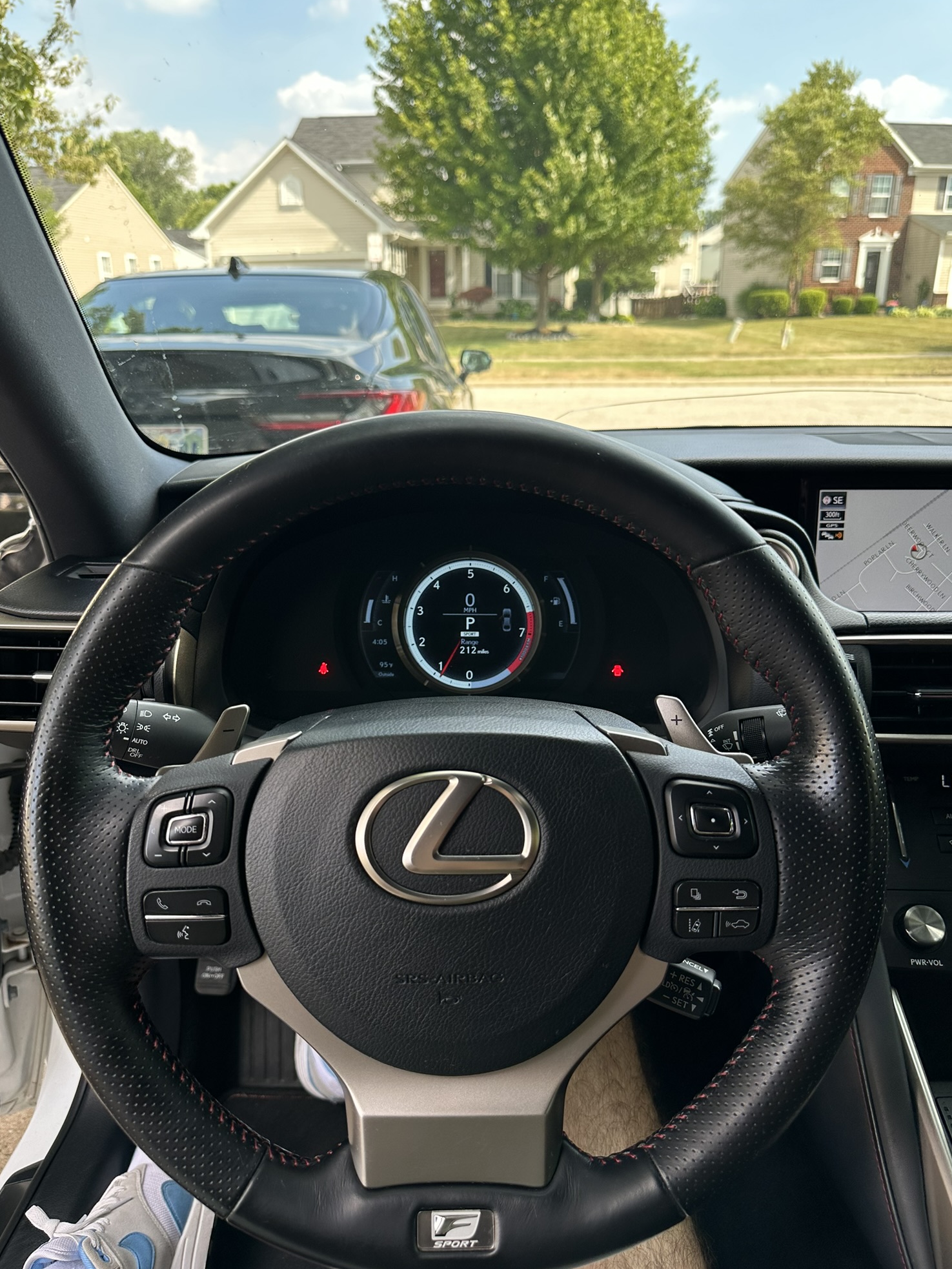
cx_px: 465
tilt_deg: -19.8
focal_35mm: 25
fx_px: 917
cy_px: 643
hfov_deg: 54.9
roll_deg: +0.1
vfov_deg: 69.4
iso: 80
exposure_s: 1/396
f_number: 1.78
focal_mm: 6.86
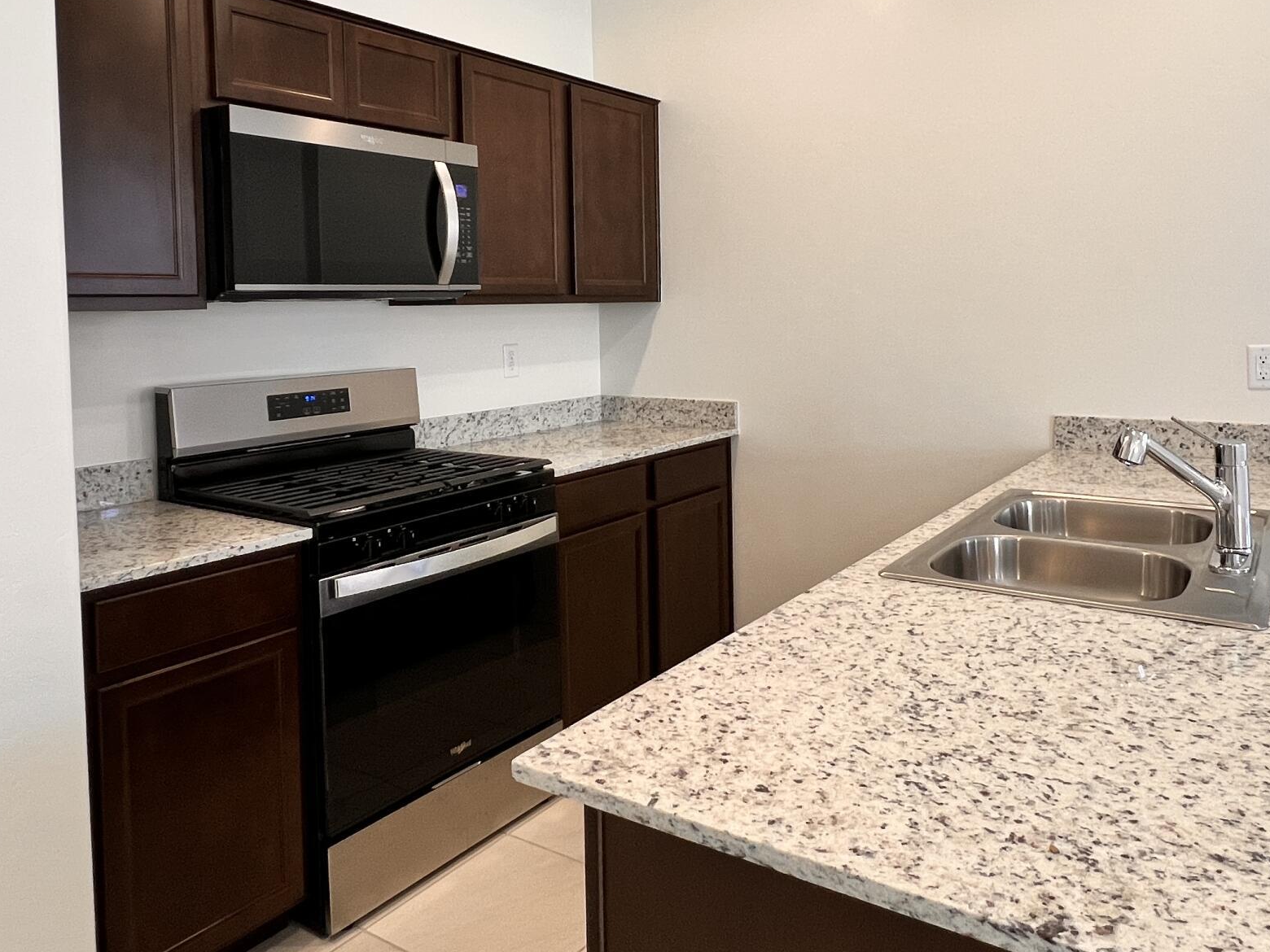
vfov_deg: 54.1
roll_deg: +0.9
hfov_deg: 69.3
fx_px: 917
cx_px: 690
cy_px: 344
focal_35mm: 25
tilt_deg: -3.2
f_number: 1.8
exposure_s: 1/120
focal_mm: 1.57
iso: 160
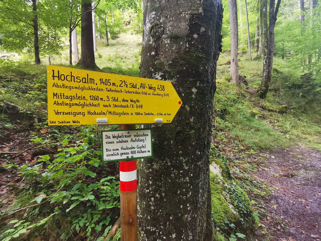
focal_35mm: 17
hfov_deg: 91.0
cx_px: 160
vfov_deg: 74.7
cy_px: 120
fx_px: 158
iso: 100
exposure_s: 1/50
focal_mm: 1.78
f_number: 2.4
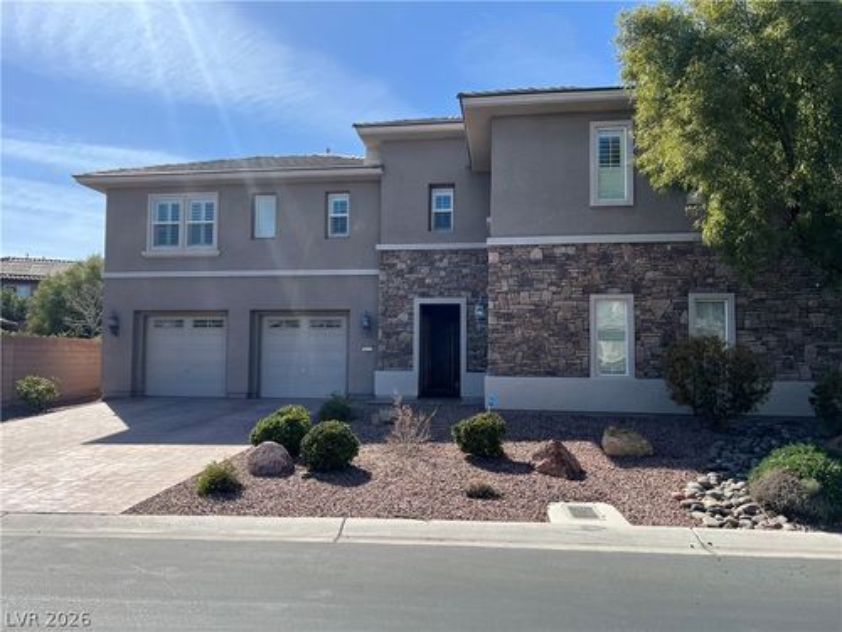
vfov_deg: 53.1
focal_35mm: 26
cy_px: 316
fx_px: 632
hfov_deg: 67.3
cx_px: 421
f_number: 1.5
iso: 50
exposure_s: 1/3165
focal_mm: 5.7
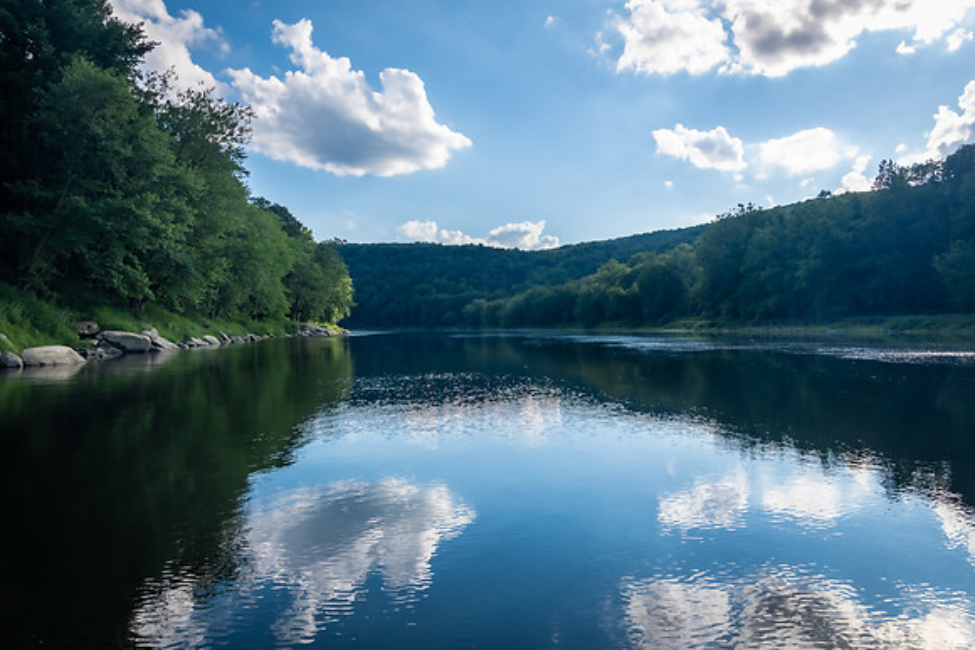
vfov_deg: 52.4
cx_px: 488
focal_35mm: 24
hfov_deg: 72.8
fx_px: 661
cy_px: 325
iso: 80
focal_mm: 24
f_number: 9
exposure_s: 1/160
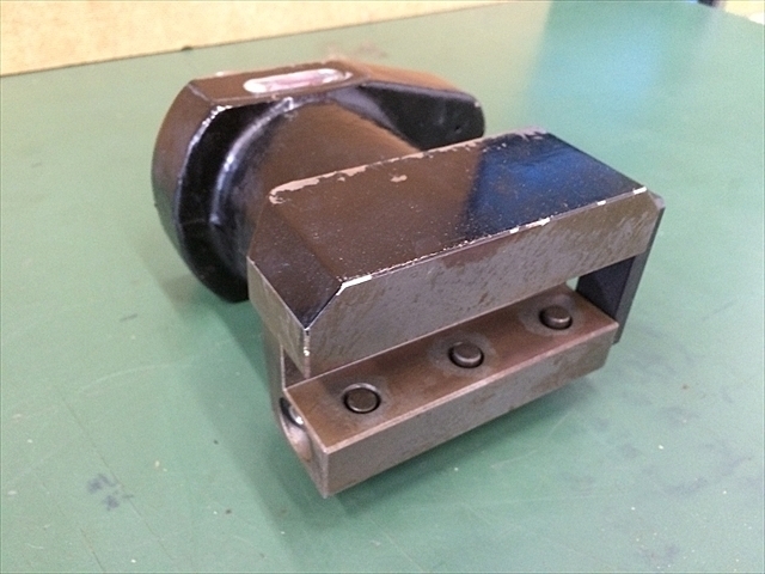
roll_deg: -2.3
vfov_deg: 48.2
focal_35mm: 29
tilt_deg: -36.7
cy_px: 287
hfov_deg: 61.7
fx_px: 641
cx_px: 382
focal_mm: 4.15
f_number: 2.2
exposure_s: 1/15
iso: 320
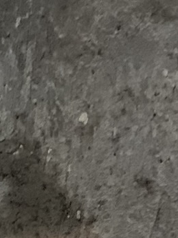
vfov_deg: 10.6
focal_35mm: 154
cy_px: 605
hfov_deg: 9.5
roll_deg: +0.7
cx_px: -17
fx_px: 1057
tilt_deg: -43.3
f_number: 1.8
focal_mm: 4.25
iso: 1000
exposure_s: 1/15
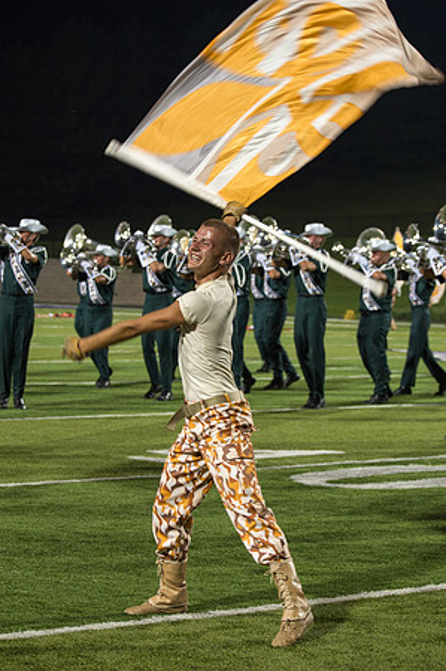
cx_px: 196
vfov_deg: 19.3
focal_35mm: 106
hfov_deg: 12.9
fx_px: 1972
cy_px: 336
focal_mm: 70
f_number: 4.5
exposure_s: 1/160
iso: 1400
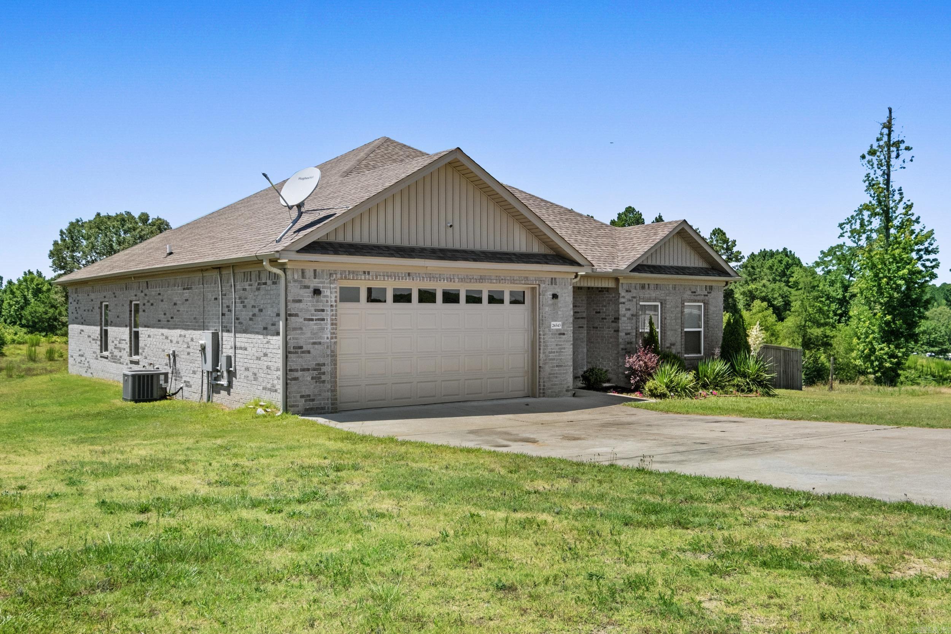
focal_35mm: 30
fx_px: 792
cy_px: 317
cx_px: 476
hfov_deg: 61.9
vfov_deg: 43.6
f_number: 8
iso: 400
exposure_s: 1/800
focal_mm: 20
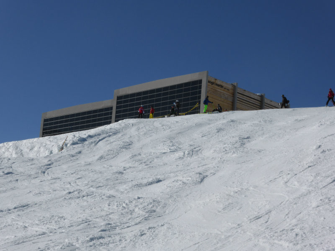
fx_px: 765
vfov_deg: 18.7
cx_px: 168
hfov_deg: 24.7
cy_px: 126
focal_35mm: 79
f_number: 5.1
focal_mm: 14.2
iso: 100
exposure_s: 1/2000
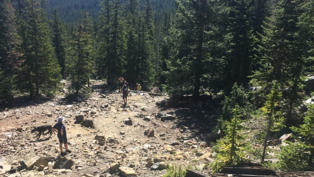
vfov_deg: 32.7
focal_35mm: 36
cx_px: 142
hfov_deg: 55.2
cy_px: 110
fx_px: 300
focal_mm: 4.15
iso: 25
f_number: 2.2
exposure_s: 1/986
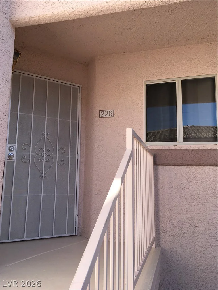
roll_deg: -1.4
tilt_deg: +9.0
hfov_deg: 48.2
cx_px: 109
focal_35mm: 29
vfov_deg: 61.7
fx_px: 244
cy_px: 145
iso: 25
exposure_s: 1/818
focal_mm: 4.15
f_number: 2.2
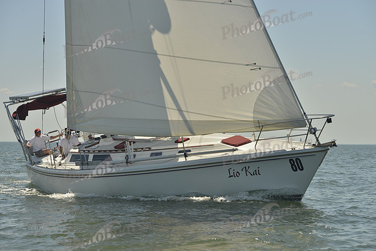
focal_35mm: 80
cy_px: 126
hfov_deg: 25.4
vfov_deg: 17.1
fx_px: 836
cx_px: 188
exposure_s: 1/640
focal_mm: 80
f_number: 7.1
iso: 200
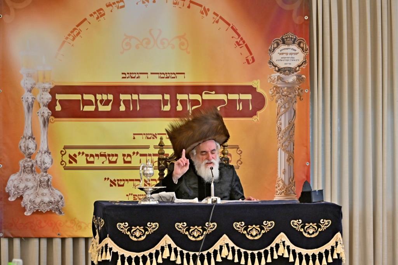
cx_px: 199
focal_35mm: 180
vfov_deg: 7.6
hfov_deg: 11.4
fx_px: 1990
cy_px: 132
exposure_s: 1/250
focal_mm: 120
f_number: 4
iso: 800
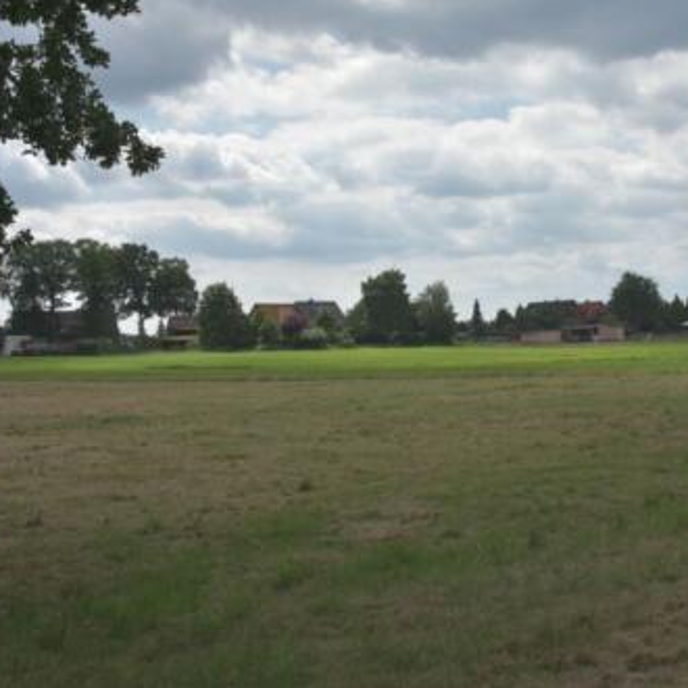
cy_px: 343
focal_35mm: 54
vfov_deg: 31.6
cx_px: 465
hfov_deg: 31.4
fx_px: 1214
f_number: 13
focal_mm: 28
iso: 1600
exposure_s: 1/2000
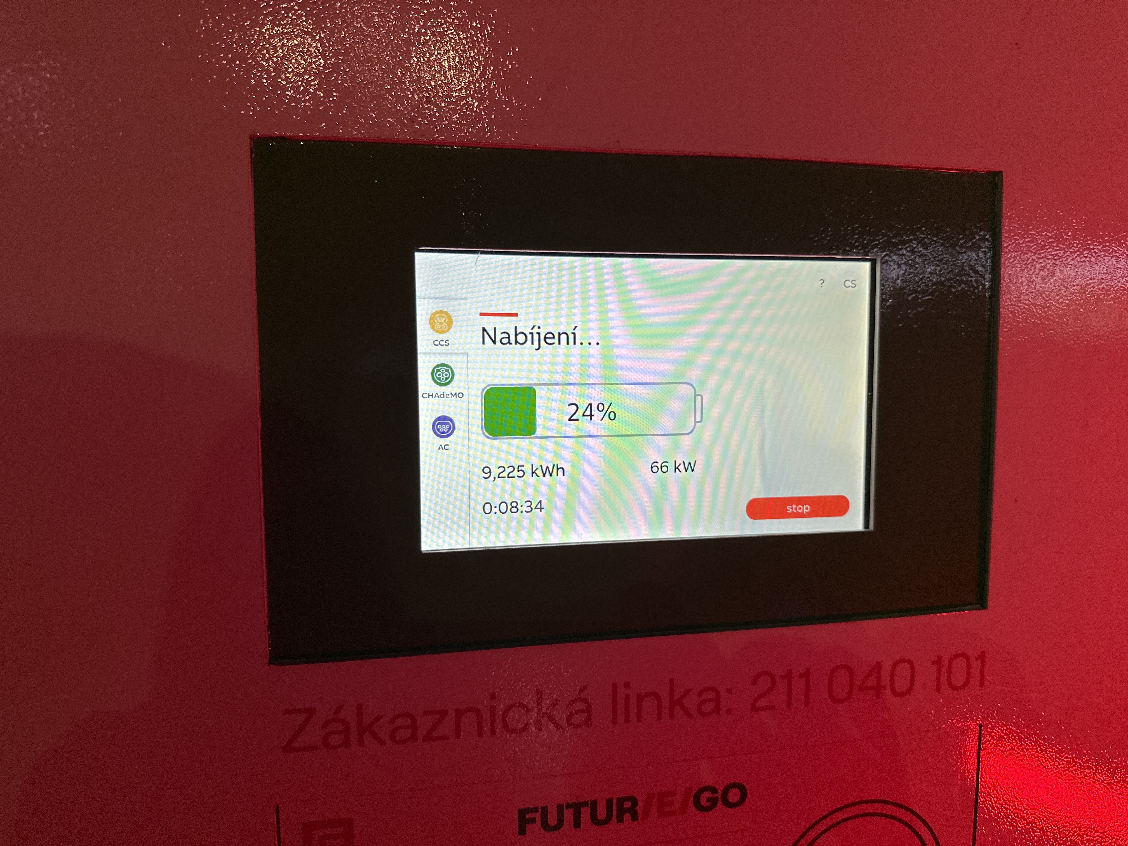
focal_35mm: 24
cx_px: 564
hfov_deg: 71.6
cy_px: 423
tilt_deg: -5.2
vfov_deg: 56.8
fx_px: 782
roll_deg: +1.2
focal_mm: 6.86
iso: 200
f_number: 1.78
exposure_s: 1/69
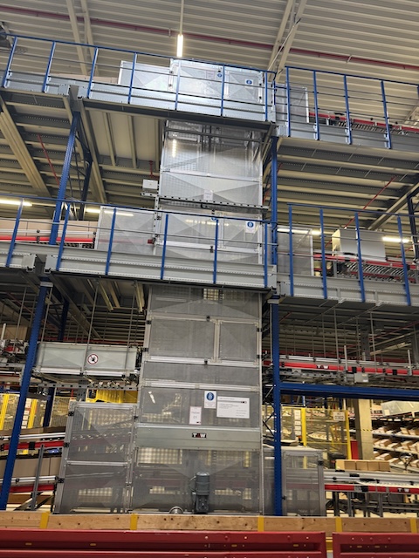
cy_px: 279
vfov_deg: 71.6
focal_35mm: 24
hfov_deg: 56.8
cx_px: 210
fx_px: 387
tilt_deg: +19.8
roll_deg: -3.7
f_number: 1.78
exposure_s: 1/50
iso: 250
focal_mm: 6.76
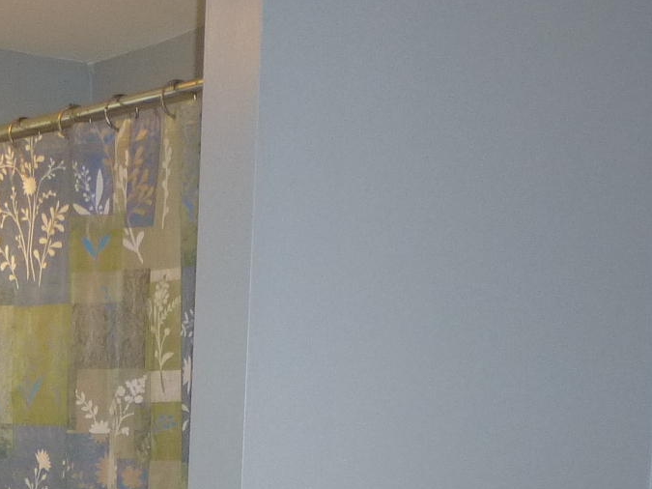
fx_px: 1714
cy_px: 724
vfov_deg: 15.1
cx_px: 104
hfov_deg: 21.2
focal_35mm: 91
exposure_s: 1/60
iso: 200
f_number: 3.3
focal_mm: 4.3
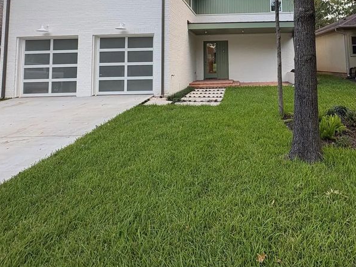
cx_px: 234
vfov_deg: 52.0
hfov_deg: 69.7
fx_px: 247
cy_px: 42
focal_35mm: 24
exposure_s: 1/137
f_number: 2.2
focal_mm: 2.22
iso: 64
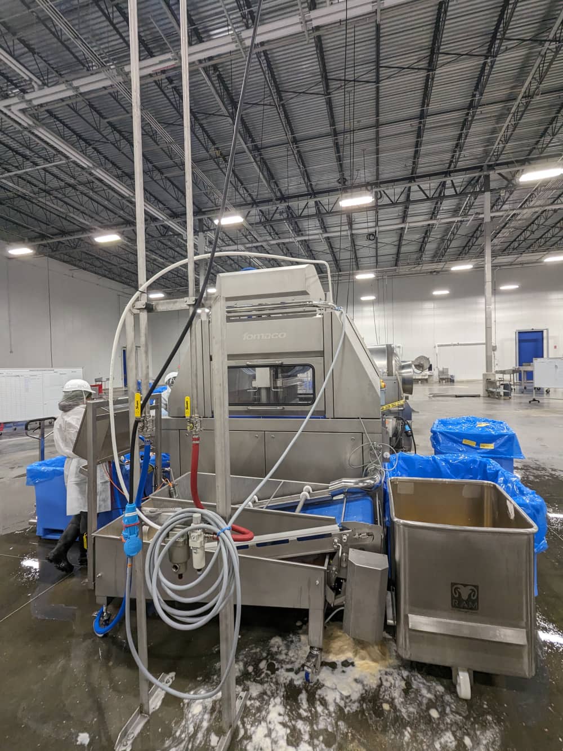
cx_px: 282
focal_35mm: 16
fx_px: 347
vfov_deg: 94.5
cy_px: 376
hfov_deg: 78.1
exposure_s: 1/120
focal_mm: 2.35
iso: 213
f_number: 2.2
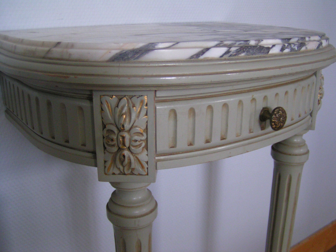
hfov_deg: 49.0
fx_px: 369
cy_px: 126
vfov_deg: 37.7
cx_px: 168
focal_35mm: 38
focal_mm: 5.8
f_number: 2.8
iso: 200
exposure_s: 1/30
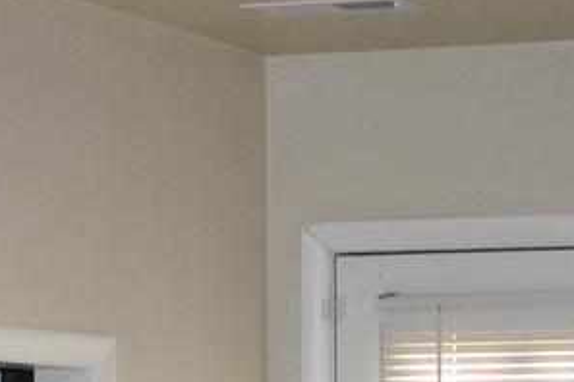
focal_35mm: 186
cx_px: 379
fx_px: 2965
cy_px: 721
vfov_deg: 7.2
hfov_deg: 11.0
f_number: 3.5
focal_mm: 18
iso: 900
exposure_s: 1/60
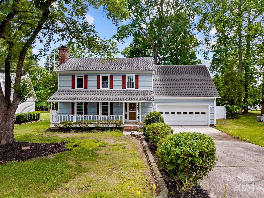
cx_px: 132
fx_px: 183
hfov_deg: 71.6
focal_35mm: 24
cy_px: 99
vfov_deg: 56.8
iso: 290
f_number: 2.8
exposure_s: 1/1600
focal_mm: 12.29
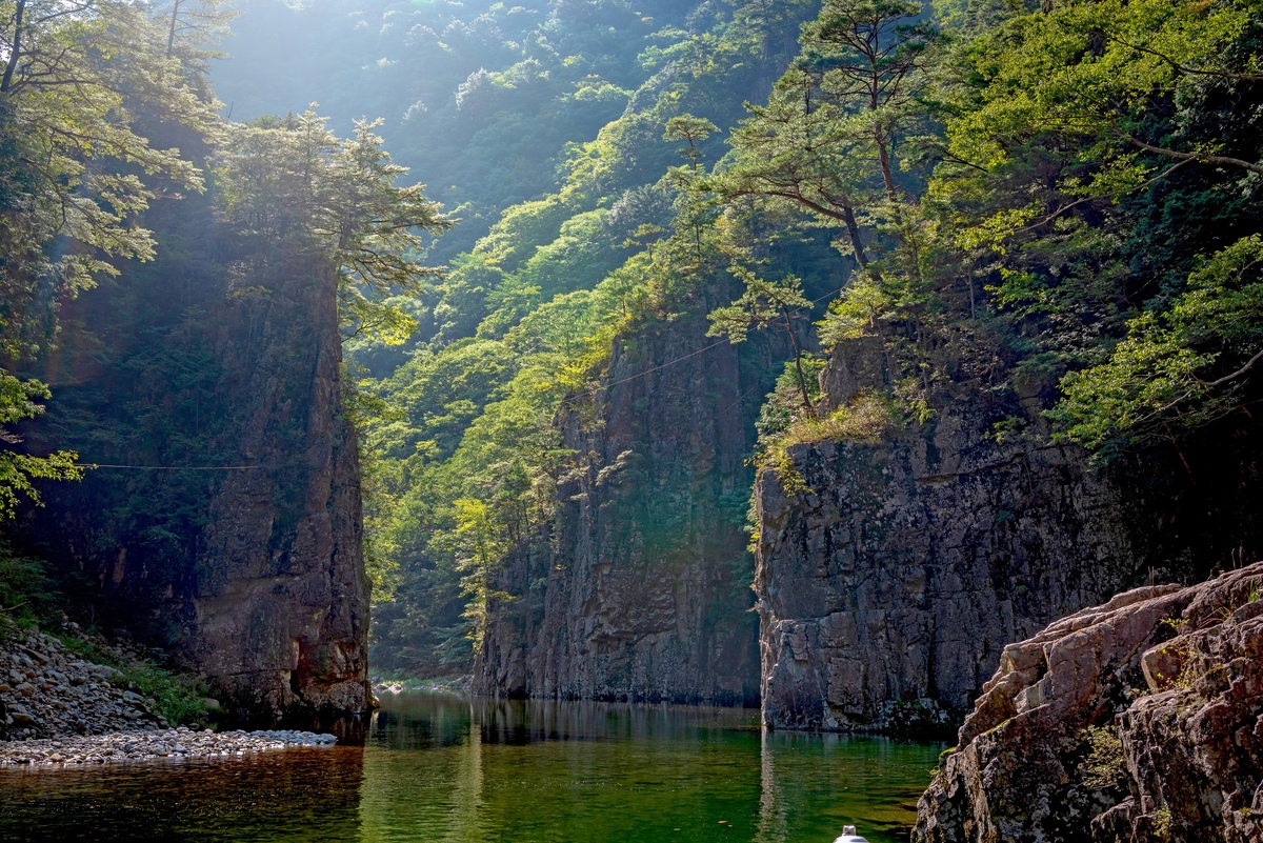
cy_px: 422
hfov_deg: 50.7
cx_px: 632
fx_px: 1334
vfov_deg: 35.1
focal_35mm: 38
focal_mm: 38
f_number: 8
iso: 100
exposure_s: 1/40
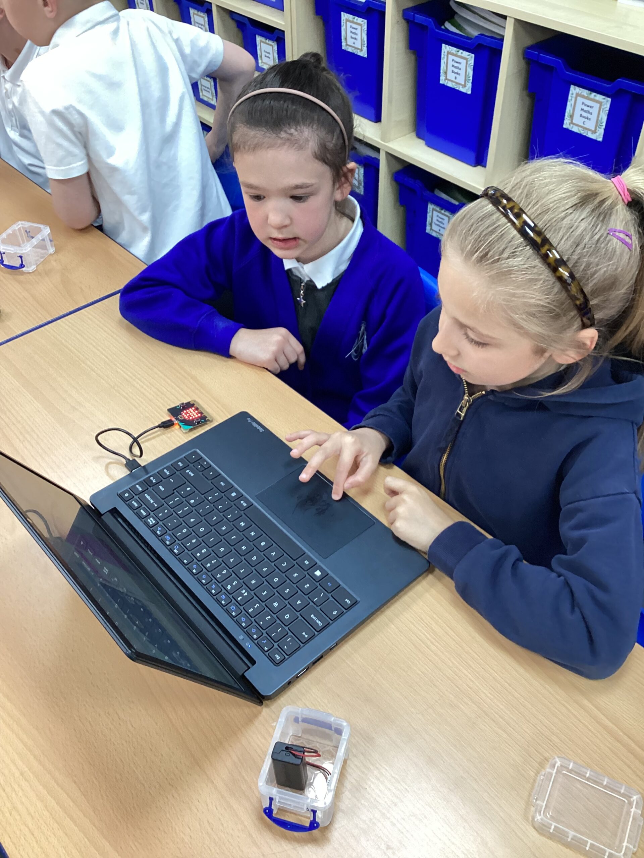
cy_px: 429
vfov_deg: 58.4
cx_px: 322
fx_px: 769
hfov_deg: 45.4
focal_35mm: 31
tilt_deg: -44.3
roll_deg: +1.1
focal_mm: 3.3
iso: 125
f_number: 2.4
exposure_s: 1/50
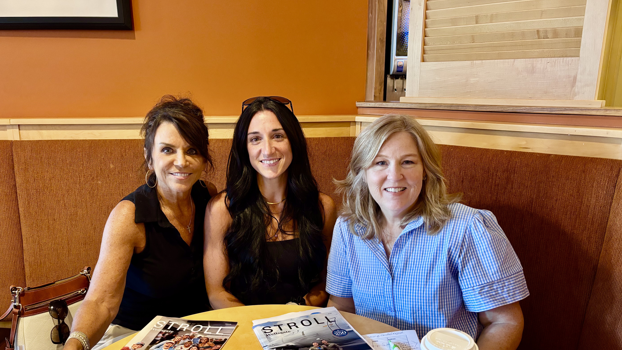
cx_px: 306
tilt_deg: -14.9
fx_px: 478
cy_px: 214
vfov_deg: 40.0
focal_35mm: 29
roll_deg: +0.2
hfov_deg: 66.1
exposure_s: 1/40
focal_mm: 5.96
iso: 400
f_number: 1.6
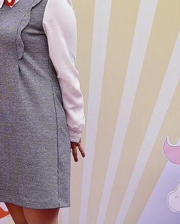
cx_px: -21
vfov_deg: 18.2
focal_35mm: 105
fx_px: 699
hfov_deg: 14.3
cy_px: 57
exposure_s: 1/4000
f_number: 1.4
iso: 250
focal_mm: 24
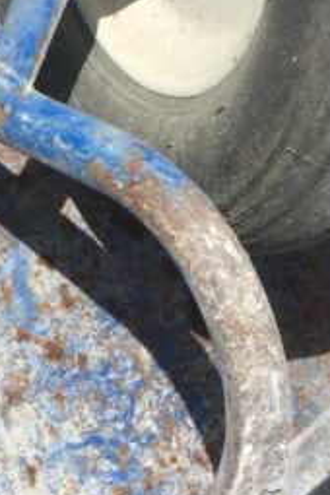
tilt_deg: -39.7
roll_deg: +0.6
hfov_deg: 9.2
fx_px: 1952
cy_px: 241
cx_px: -287
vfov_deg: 14.4
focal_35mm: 142
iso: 32
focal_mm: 4.15
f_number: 2.2
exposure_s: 1/2825
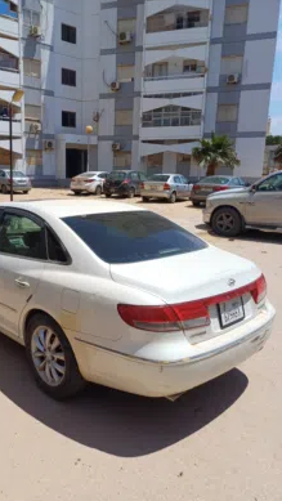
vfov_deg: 67.9
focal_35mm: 28
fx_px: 372
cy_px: 247
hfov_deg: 41.0
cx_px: 94
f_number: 1.8
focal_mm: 4.65
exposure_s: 1/2066
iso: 50
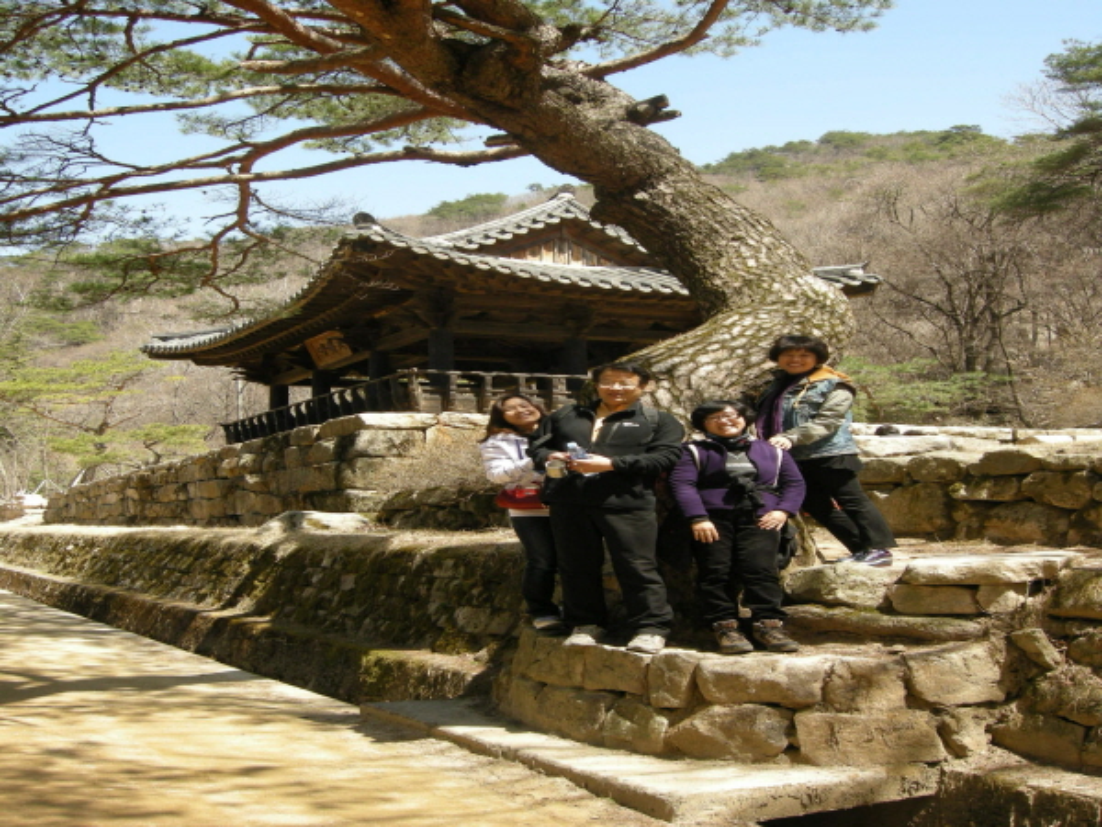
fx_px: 1146
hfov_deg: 51.4
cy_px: 414
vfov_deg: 39.7
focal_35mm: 36
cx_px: 551
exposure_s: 1/147
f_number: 4.3
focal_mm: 7.5
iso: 64
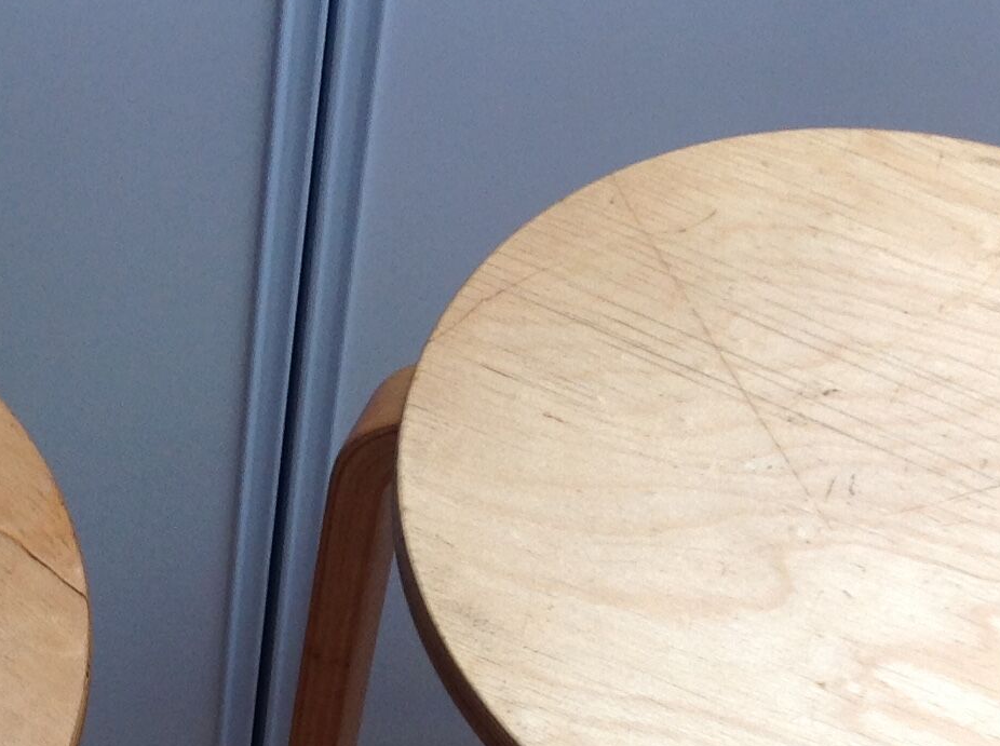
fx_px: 2826
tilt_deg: -57.8
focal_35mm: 98
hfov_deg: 19.9
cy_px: 864
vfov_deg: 14.6
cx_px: 219
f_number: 2.4
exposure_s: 1/147
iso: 50
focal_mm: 4.28
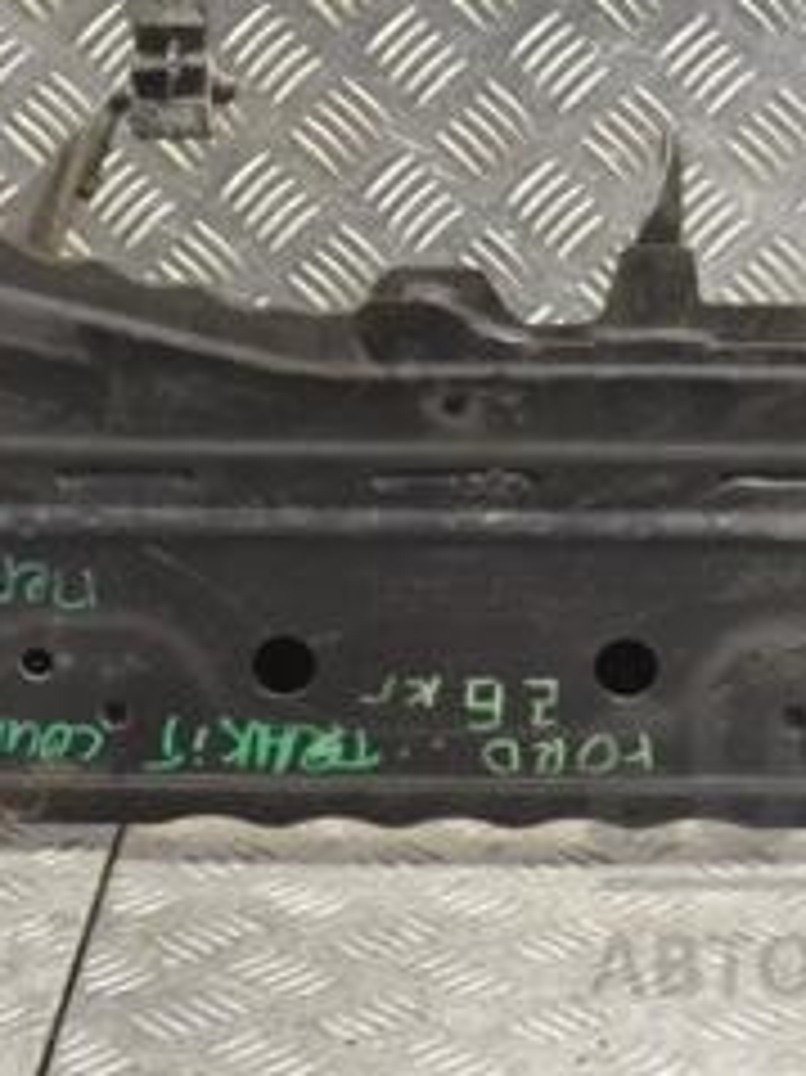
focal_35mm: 116
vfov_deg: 16.8
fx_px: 3604
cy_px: 180
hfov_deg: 12.7
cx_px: 504
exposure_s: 1/200
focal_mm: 32
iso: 3200
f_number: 7.1
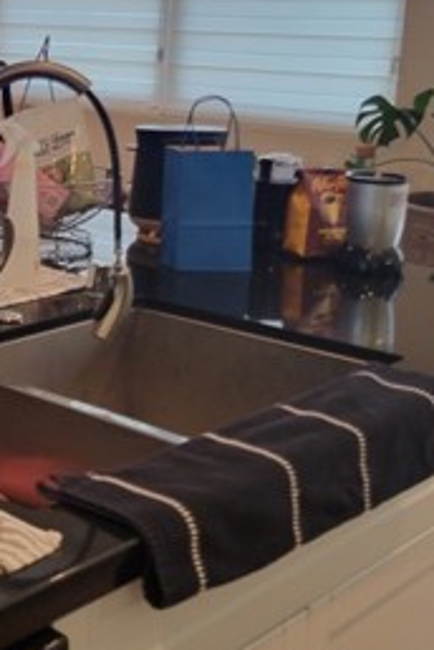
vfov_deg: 29.8
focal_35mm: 67
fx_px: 1211
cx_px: -131
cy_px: 204
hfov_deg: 18.8
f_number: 1.8
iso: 200
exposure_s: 1/120
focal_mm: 5.4
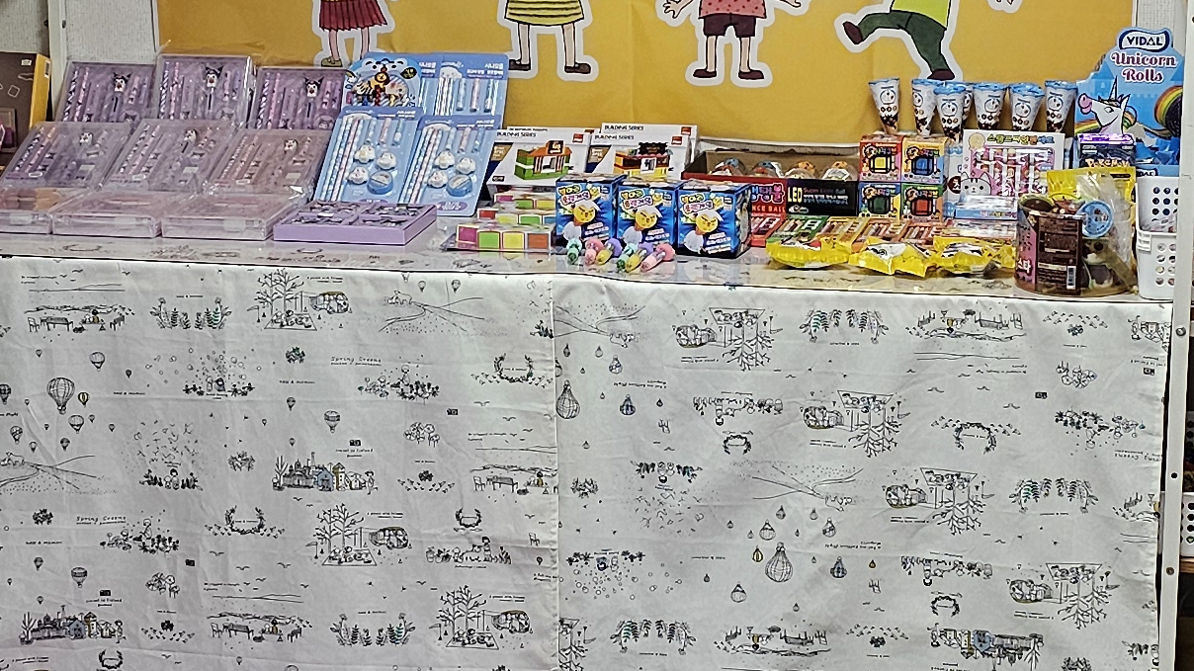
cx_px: 612
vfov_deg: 14.5
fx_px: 2627
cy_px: 228
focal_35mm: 83
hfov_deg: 25.6
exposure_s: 1/120
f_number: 1.7
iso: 125
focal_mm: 6.3
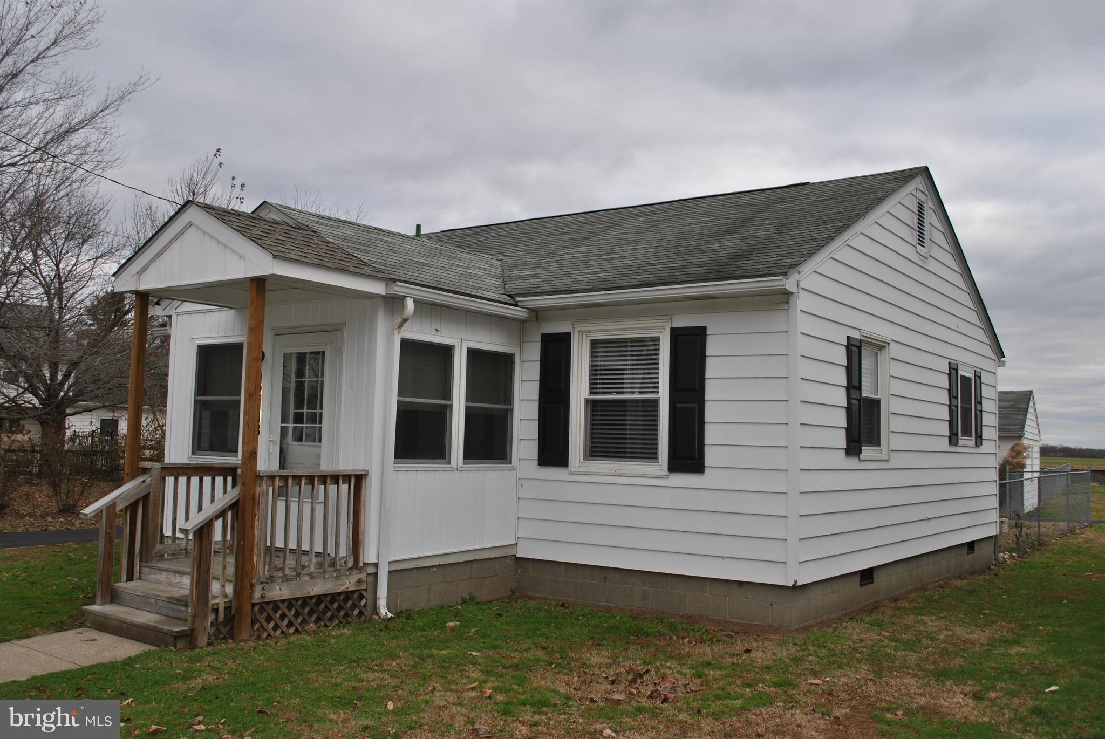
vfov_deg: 40.1
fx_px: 1014
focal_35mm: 33
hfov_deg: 57.2
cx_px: 552
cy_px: 370
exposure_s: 1/200
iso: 100
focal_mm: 22
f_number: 5.6
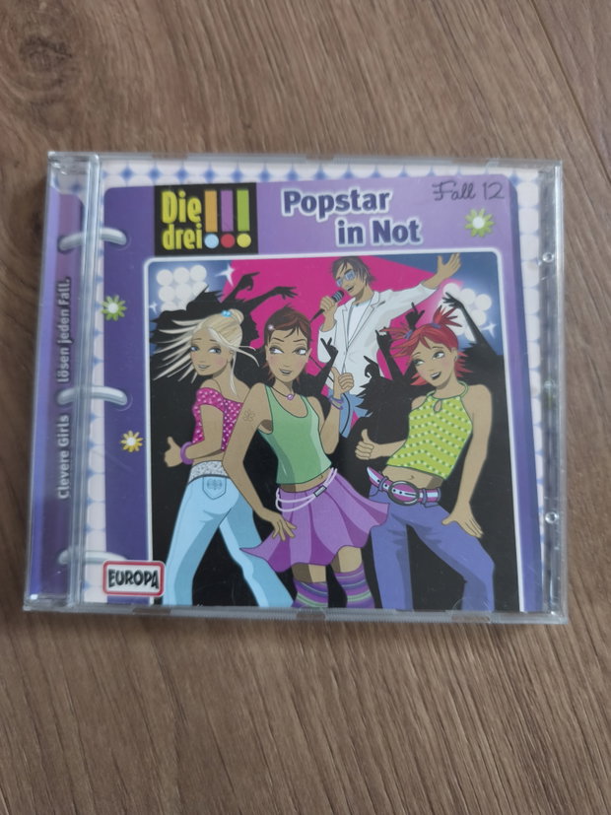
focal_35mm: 23
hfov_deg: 58.9
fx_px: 541
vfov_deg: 73.9
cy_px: 408
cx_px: 306
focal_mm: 6.57
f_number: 1.6
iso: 640
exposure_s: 1/50
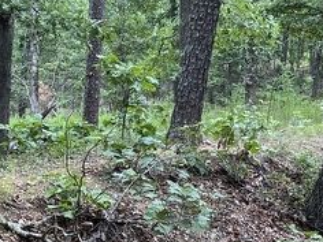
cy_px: 209
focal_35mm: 88
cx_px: 42
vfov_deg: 16.6
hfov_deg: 21.8
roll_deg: -1.1
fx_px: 821
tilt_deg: -10.9
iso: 40
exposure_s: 1/250
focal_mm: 5.1
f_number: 1.6
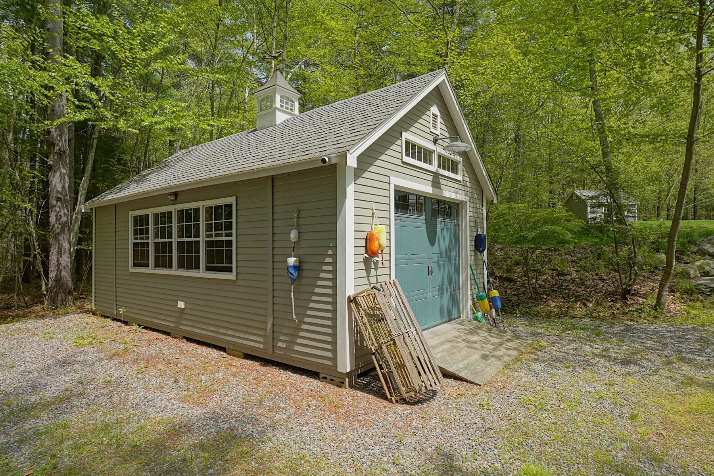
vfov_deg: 64.0
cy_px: 238
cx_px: 357
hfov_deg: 86.3
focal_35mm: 19
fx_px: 381
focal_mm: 19.2
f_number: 6.3
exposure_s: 1/160
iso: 100
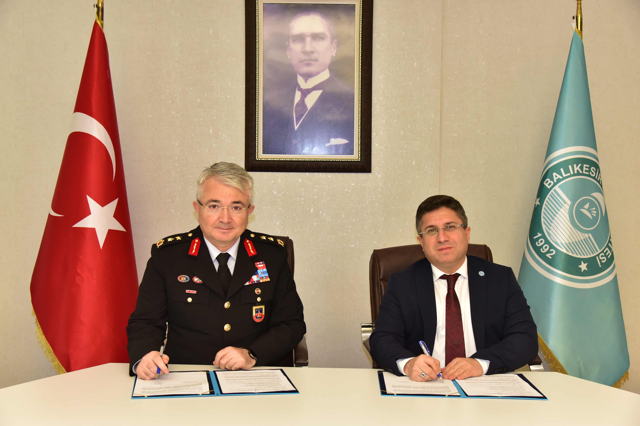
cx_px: 320
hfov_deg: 44.5
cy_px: 213
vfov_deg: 30.5
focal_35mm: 44
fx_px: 782
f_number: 5
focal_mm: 44
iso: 1600
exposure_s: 1/200
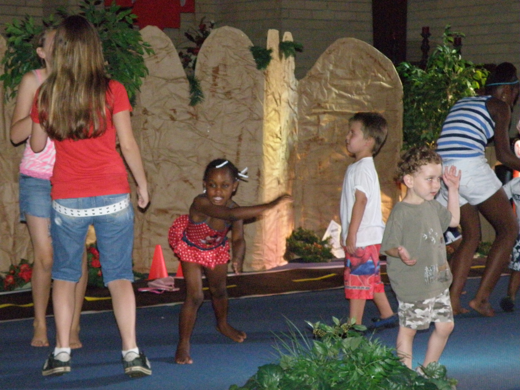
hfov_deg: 21.3
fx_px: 1382
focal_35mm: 92
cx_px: 260
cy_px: 195
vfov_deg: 16.1
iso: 800
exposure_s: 1/100
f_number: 4
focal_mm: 16.37
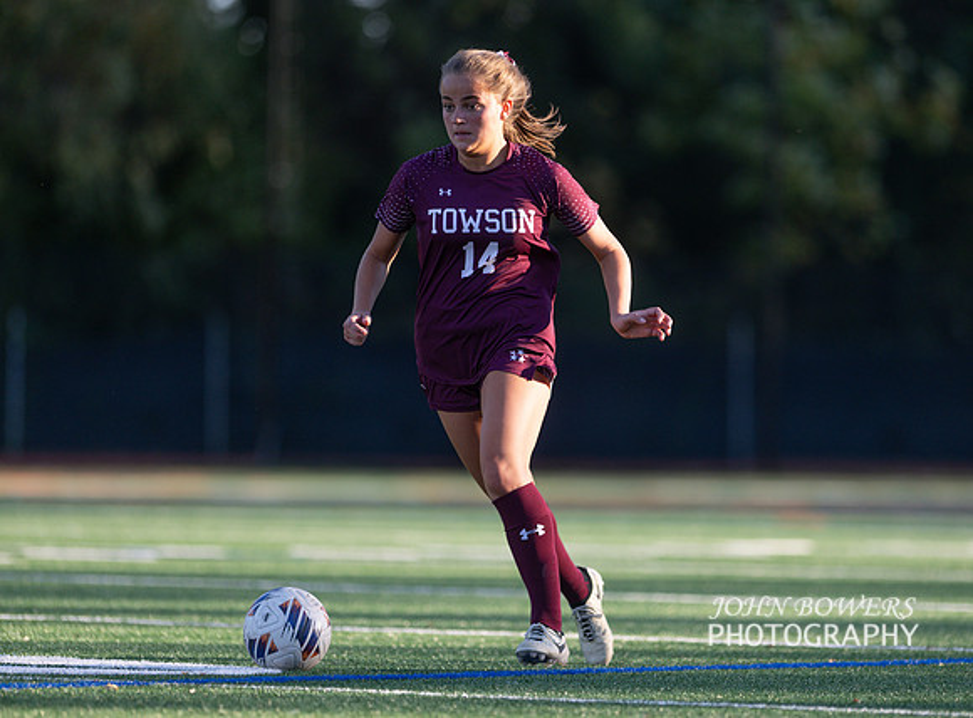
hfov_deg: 5.9
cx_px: 559
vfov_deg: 4.4
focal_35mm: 336
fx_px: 9380
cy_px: 347
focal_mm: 300
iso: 500
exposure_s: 1/1600
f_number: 2.8
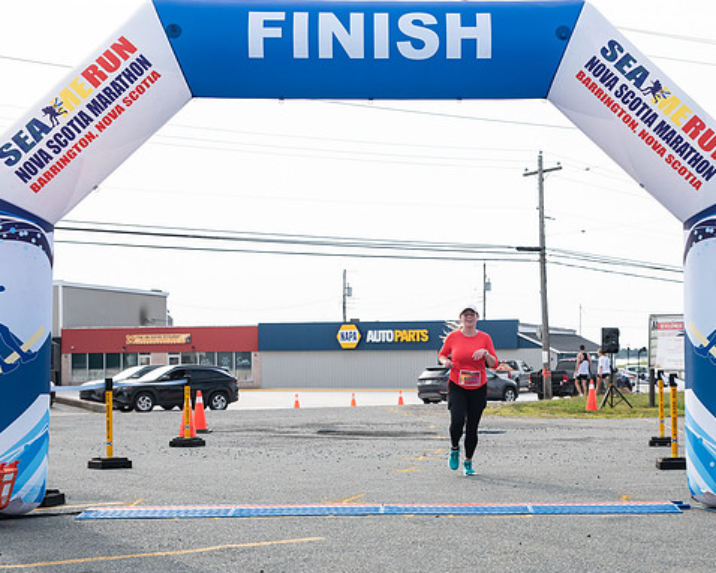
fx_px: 1442
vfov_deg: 22.5
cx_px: 450
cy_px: 356
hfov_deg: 27.8
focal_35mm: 68
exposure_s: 1/2500
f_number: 4
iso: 800
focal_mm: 48
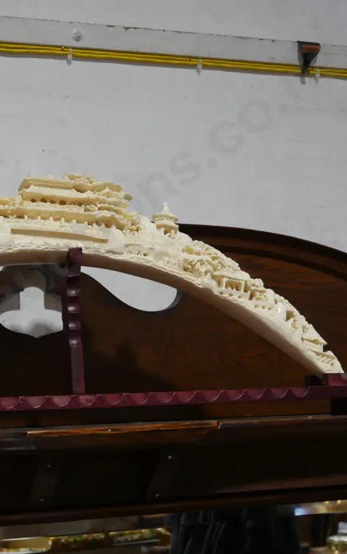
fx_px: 816
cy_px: 277
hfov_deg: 23.4
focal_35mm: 54
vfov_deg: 37.5
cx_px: 40
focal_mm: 19
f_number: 4.1
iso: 400
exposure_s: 1/60
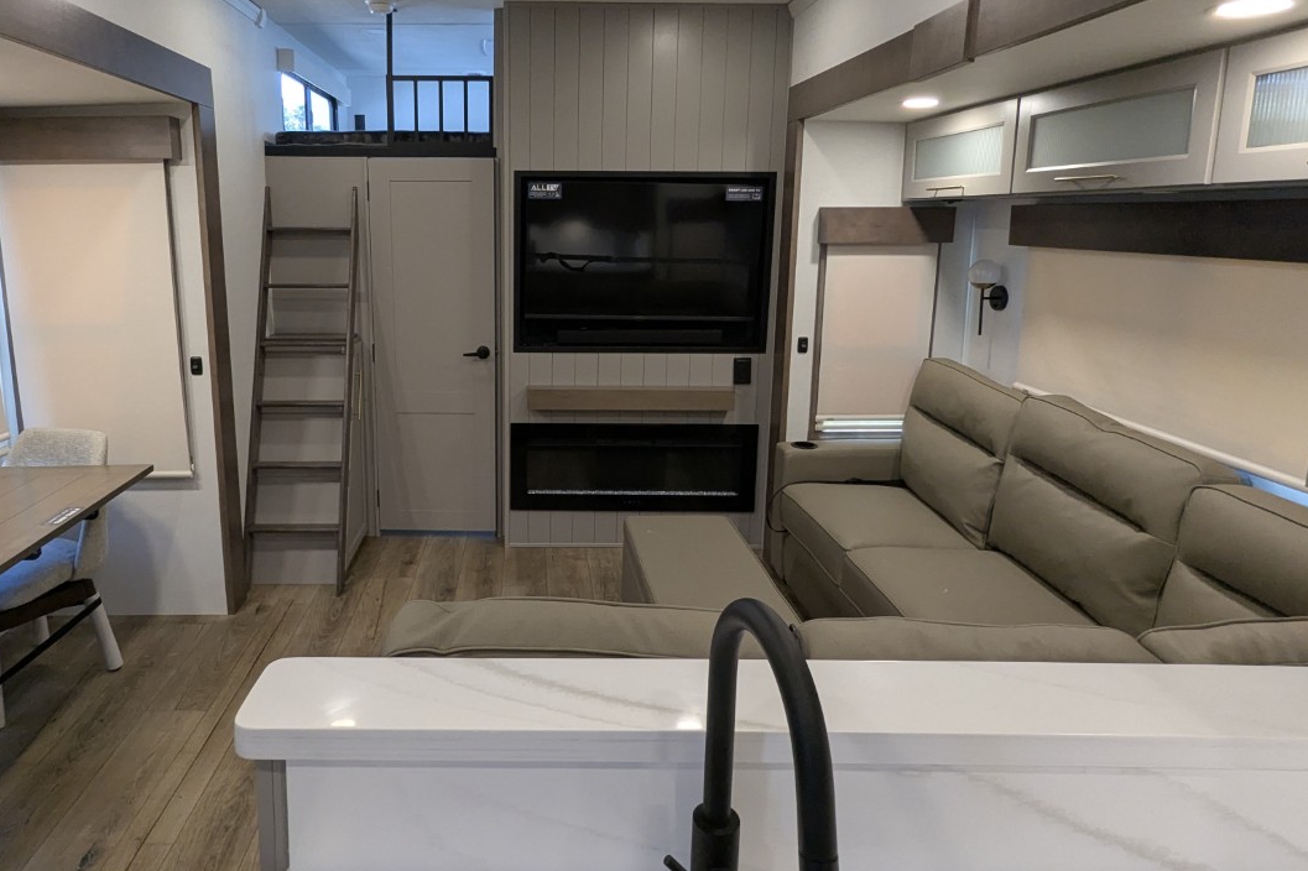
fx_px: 799
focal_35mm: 22
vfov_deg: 56.9
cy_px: 366
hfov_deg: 77.8
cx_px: 533
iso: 257
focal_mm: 2.35
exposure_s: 1/89
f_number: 2.2
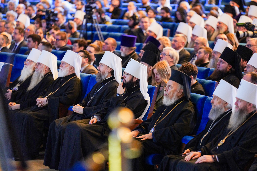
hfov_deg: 10.3
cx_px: 128
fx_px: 1428
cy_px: 86
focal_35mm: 200
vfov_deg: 6.9
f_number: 3.2
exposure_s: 1/50
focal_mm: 200
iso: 4000
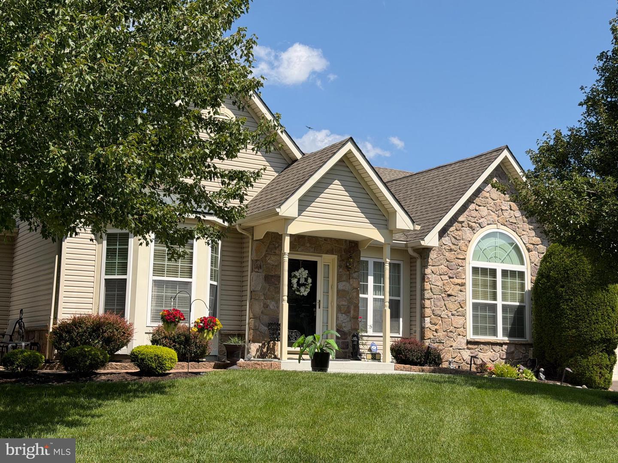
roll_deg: -1.1
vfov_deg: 30.3
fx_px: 857
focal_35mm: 48
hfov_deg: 39.7
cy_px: 232
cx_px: 309
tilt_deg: +8.3
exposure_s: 1/4878
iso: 64
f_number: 1.78
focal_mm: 6.76
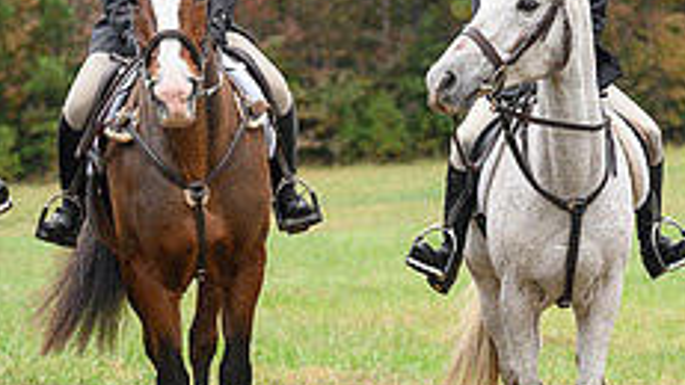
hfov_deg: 11.7
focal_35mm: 184
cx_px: 501
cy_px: 170
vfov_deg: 6.6
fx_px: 3342
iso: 500
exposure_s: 1/640
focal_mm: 70
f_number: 3.2
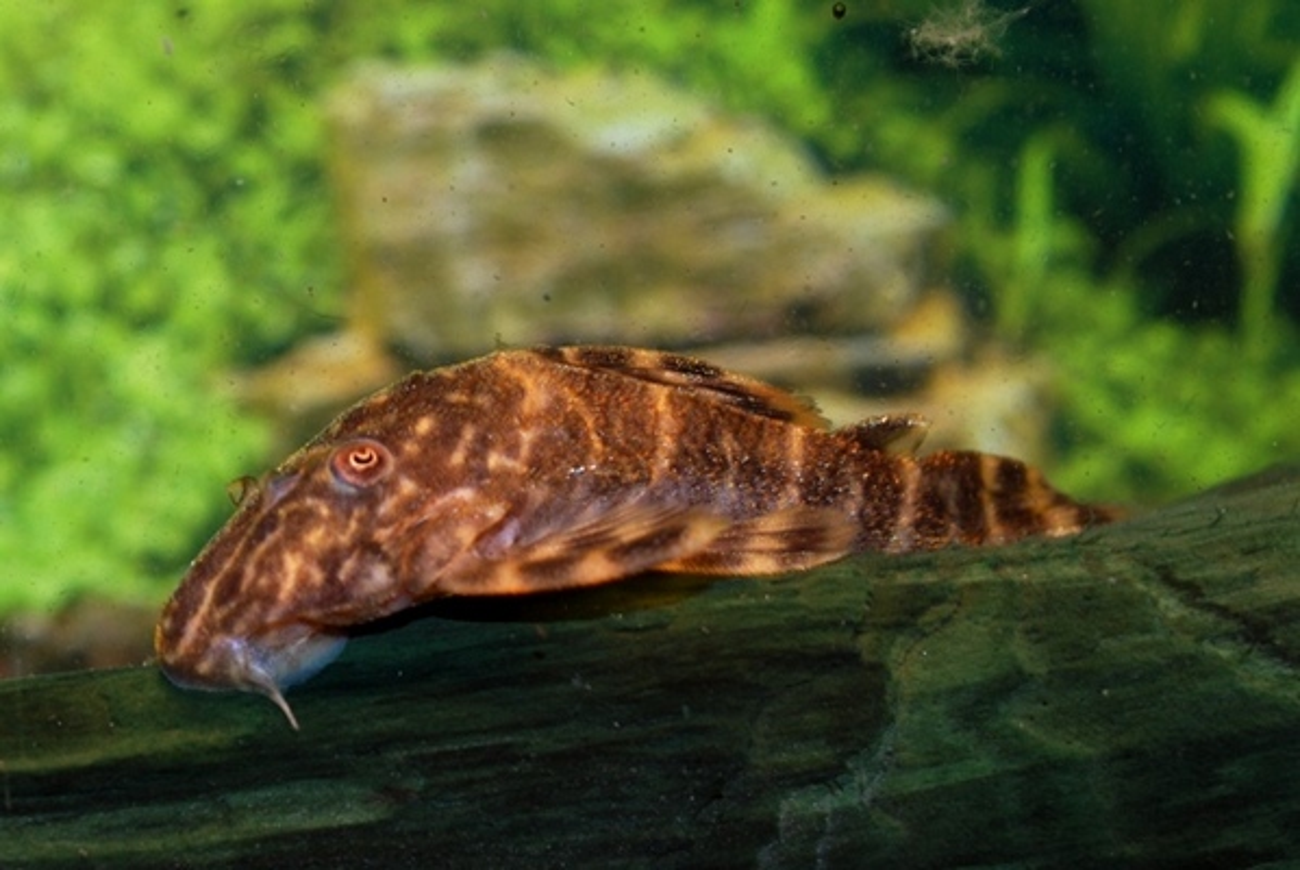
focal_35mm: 48
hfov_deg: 41.1
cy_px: 435
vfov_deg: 28.1
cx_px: 650
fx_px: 1735
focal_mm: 32
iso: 100
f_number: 8
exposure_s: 1/50
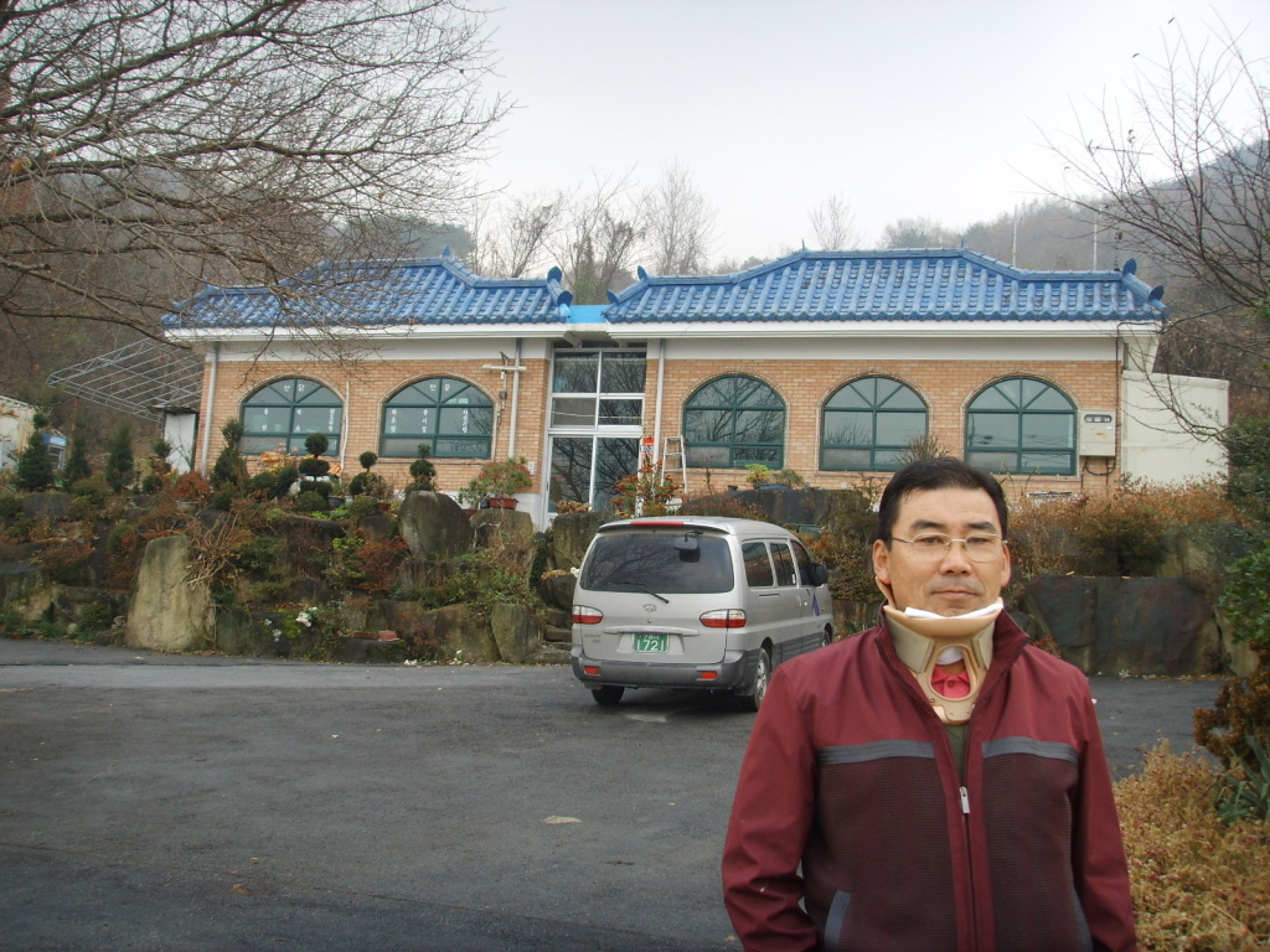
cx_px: 635
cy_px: 476
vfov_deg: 36.8
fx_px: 1431
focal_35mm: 39
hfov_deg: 47.9
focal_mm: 6.6
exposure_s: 1/125
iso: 50
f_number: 3.5
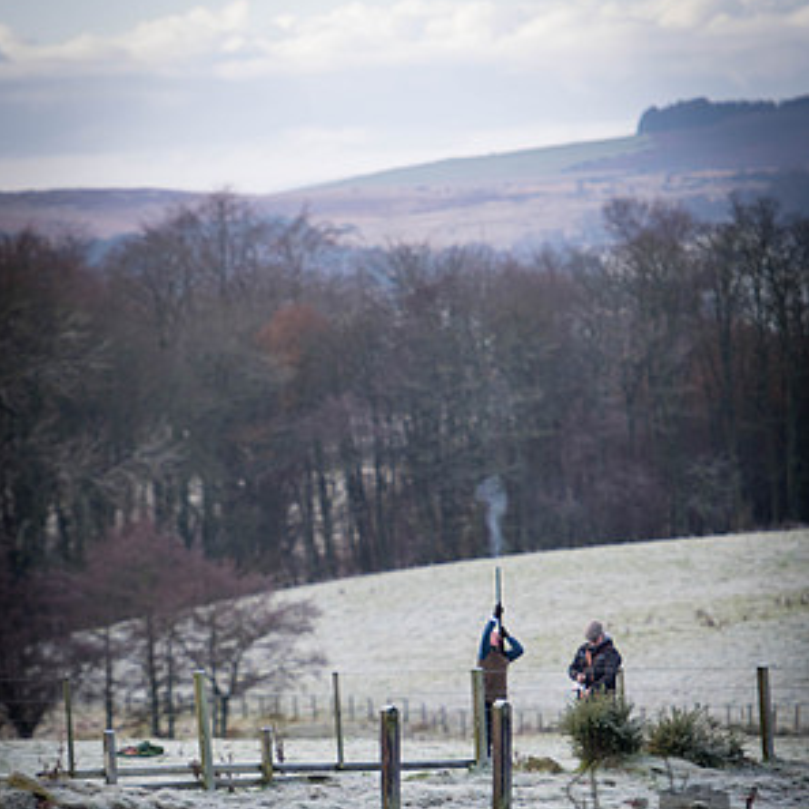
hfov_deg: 5.2
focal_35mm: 338
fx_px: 8937
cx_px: 403
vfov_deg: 5.2
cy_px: 553
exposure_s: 1/1600
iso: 400
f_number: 2.8
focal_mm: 175
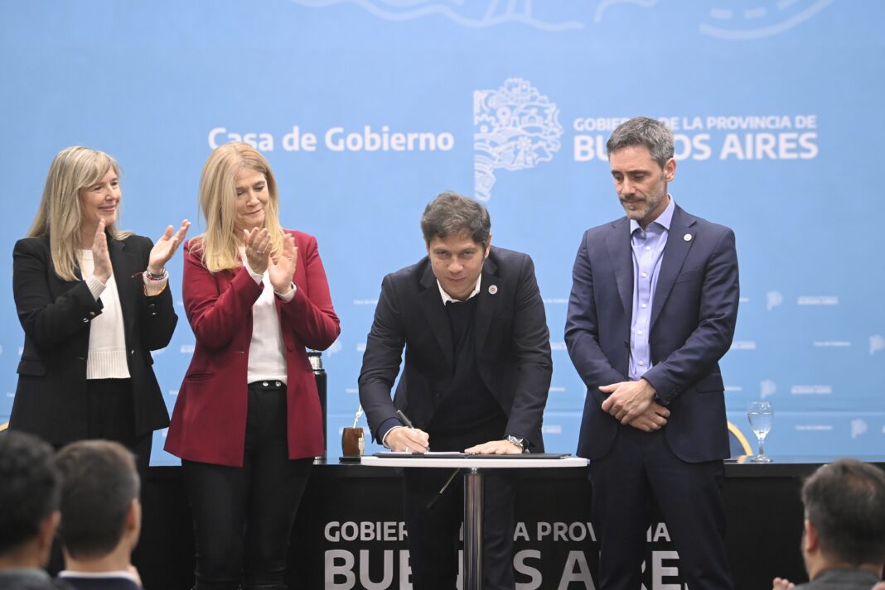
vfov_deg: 11.2
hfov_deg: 16.8
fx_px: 3000
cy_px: 295
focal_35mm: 122
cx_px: 442
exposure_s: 1/323
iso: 4000
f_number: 3.5
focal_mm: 122
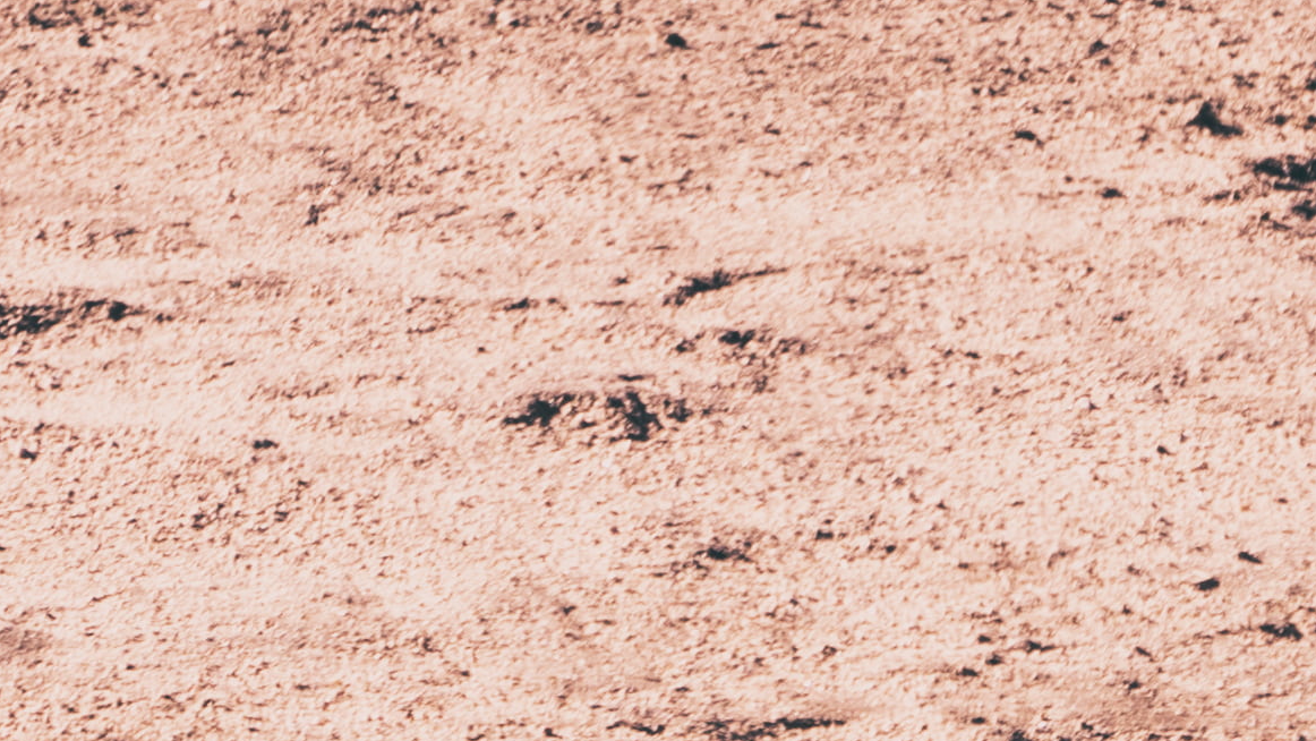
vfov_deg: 0.6
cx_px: 1856
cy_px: 1464
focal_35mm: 1991
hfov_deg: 1.1
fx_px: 69486
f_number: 6.3
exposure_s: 1/320
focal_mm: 300
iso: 100
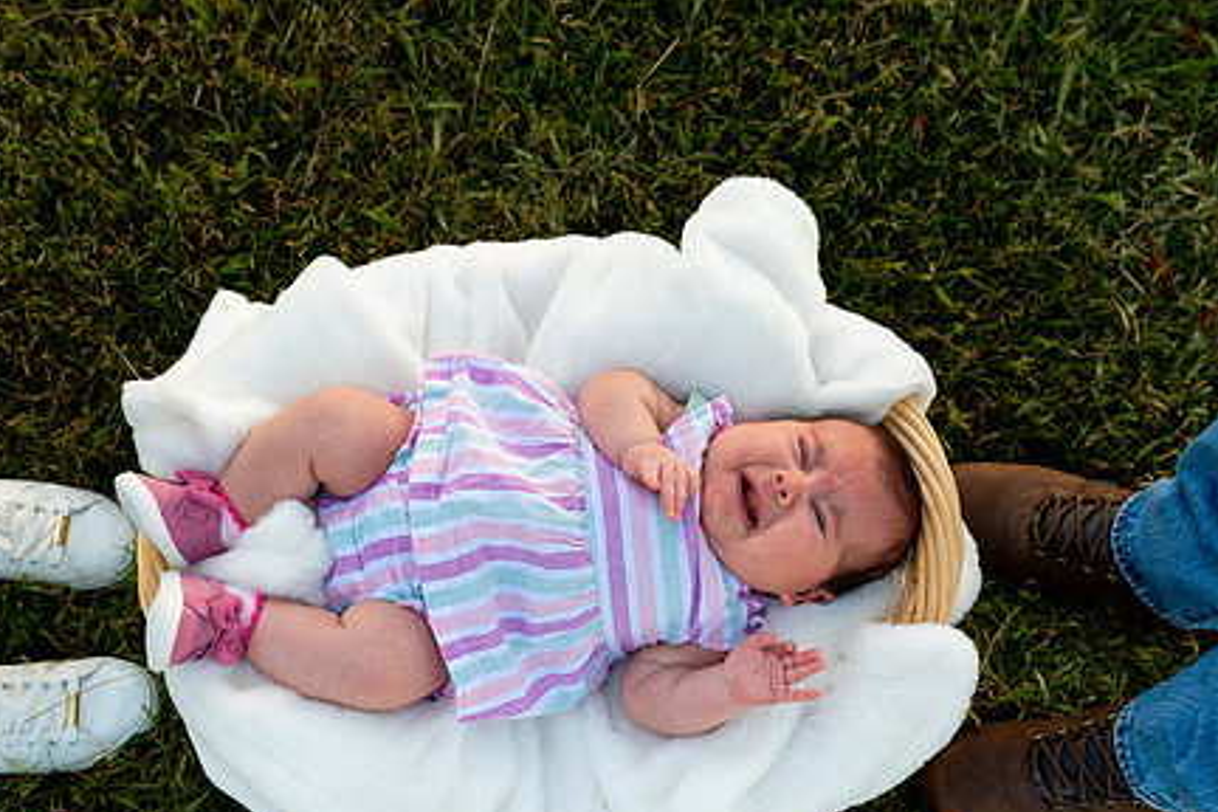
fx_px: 1590
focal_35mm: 47
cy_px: 520
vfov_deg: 28.5
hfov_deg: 41.9
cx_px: 572
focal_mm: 35
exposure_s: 1/320
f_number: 5.6
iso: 200
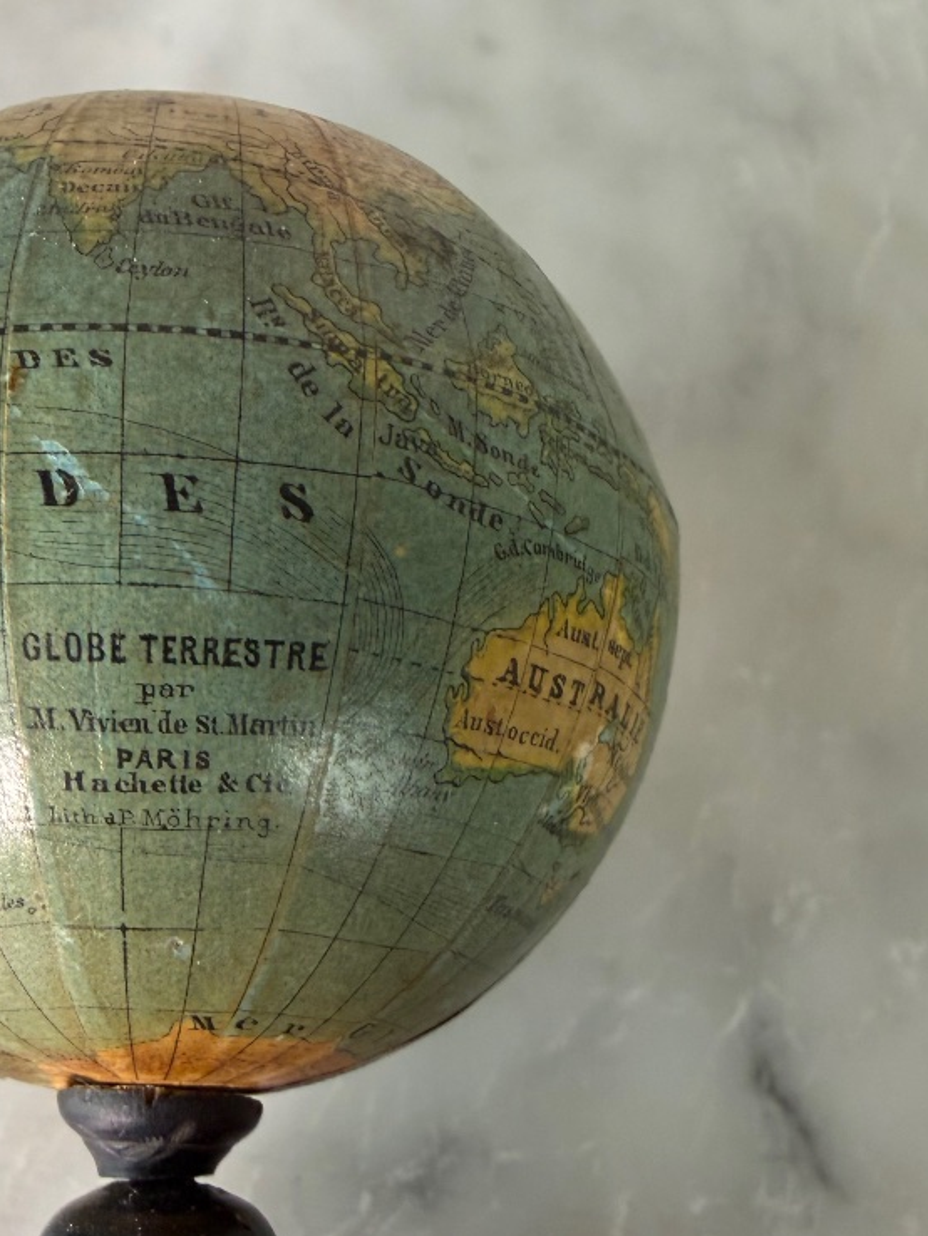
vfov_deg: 47.5
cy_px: 764
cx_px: 281
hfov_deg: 36.3
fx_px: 1393
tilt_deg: -65.9
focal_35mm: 39
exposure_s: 1/50
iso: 200
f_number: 2.2
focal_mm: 2.22
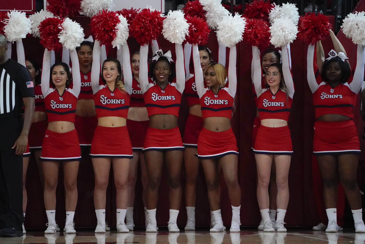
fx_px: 3407
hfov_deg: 6.1
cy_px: 122
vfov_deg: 4.1
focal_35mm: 336
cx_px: 182
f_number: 5.6
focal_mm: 336
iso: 12800
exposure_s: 1/1600
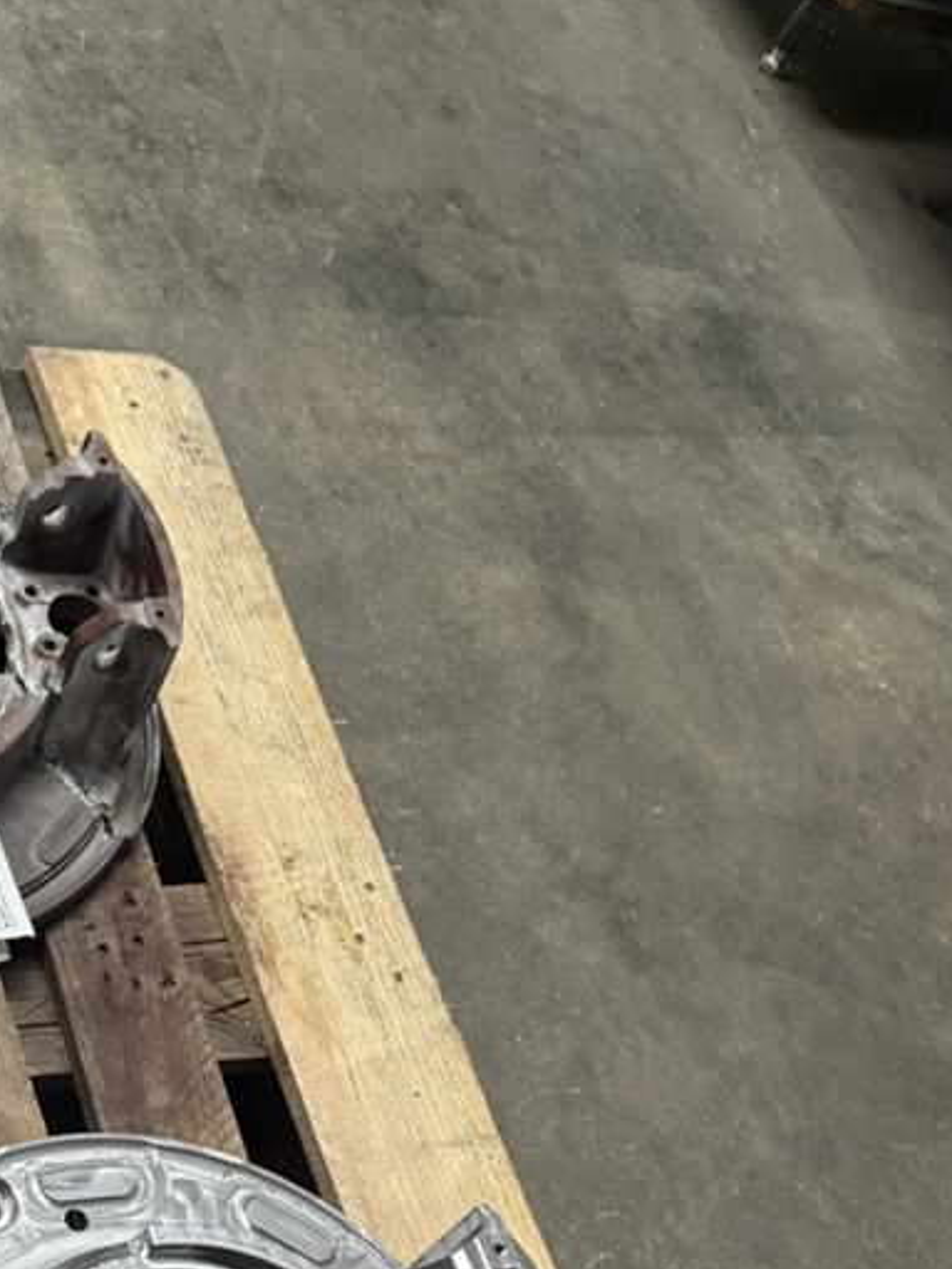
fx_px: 1760
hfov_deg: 29.1
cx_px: 104
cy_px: 1200
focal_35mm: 48
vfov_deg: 36.5
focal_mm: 6.76
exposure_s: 1/60
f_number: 1.78
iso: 500
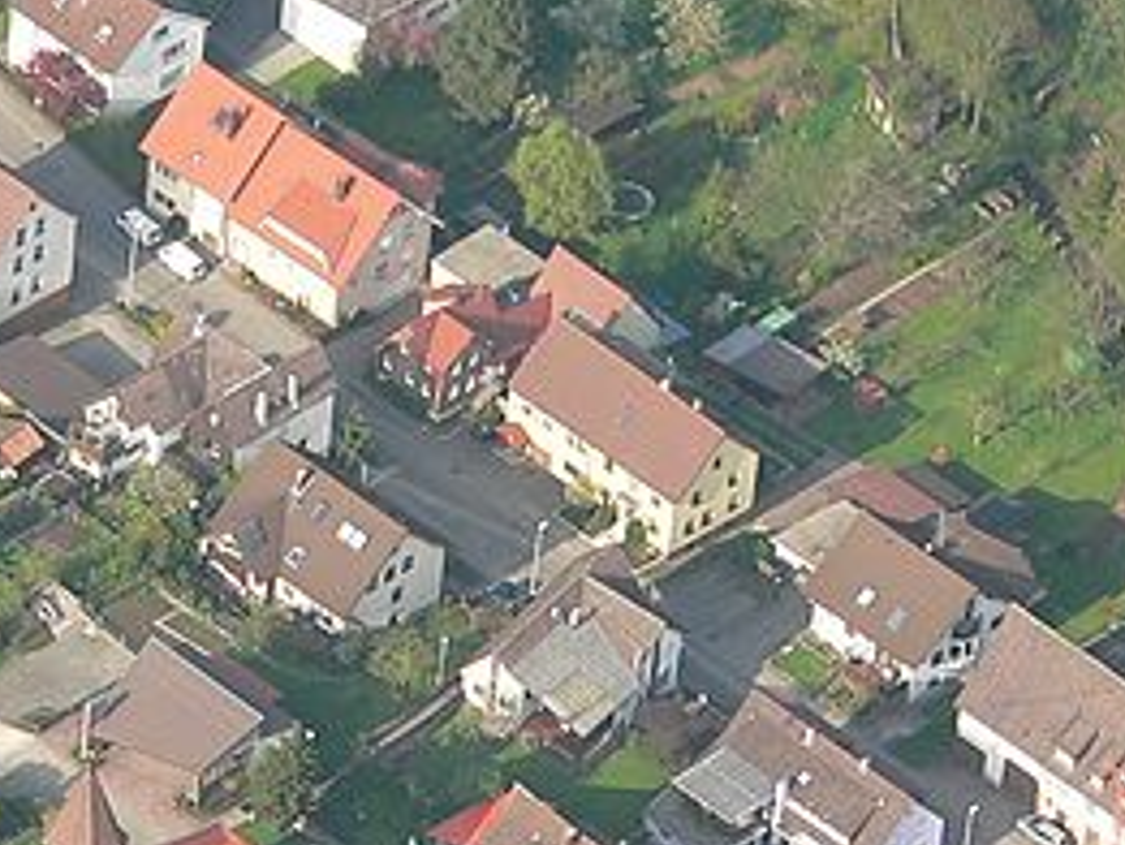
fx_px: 15607
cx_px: 69
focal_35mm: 480
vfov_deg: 3.1
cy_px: 720
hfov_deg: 4.1
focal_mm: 32.6
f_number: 4
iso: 100
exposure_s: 1/400
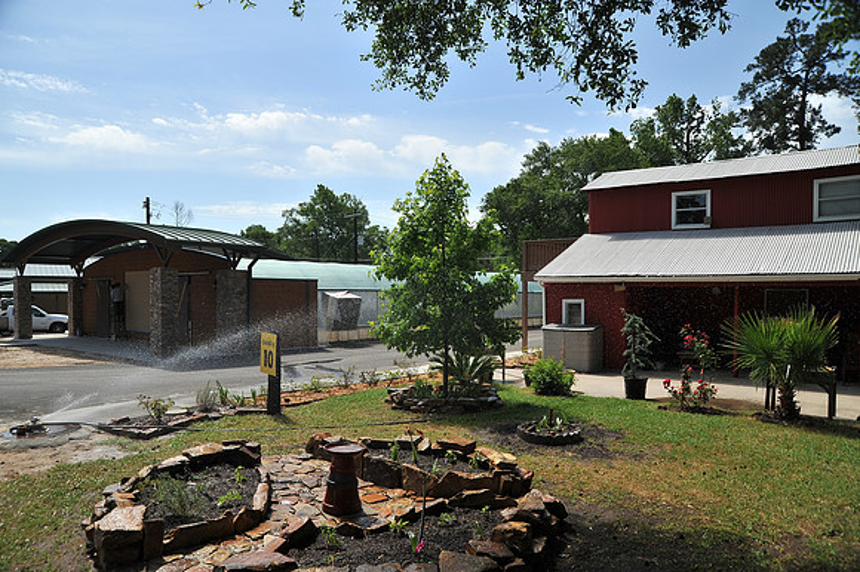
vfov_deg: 53.1
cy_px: 286
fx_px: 573
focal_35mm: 24
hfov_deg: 73.8
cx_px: 430
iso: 200
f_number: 6.3
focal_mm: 24
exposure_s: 1/1000
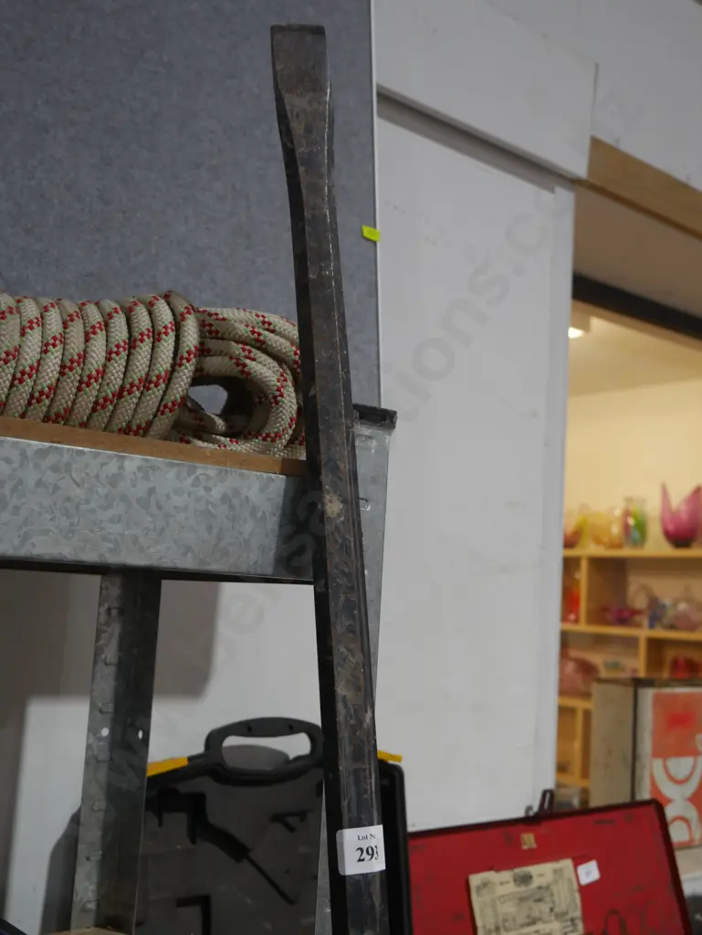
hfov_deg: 36.0
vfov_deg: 46.8
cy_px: 468
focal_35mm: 40
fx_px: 1081
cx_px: 351
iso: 640
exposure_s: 1/60
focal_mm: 20
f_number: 4.4
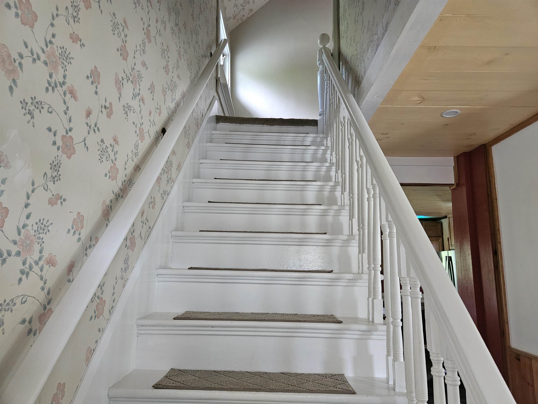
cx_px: 269
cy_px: 202
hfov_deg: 73.9
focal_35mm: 23
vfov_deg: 58.9
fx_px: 357
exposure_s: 1/120
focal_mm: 5.4
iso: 1000
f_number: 1.8
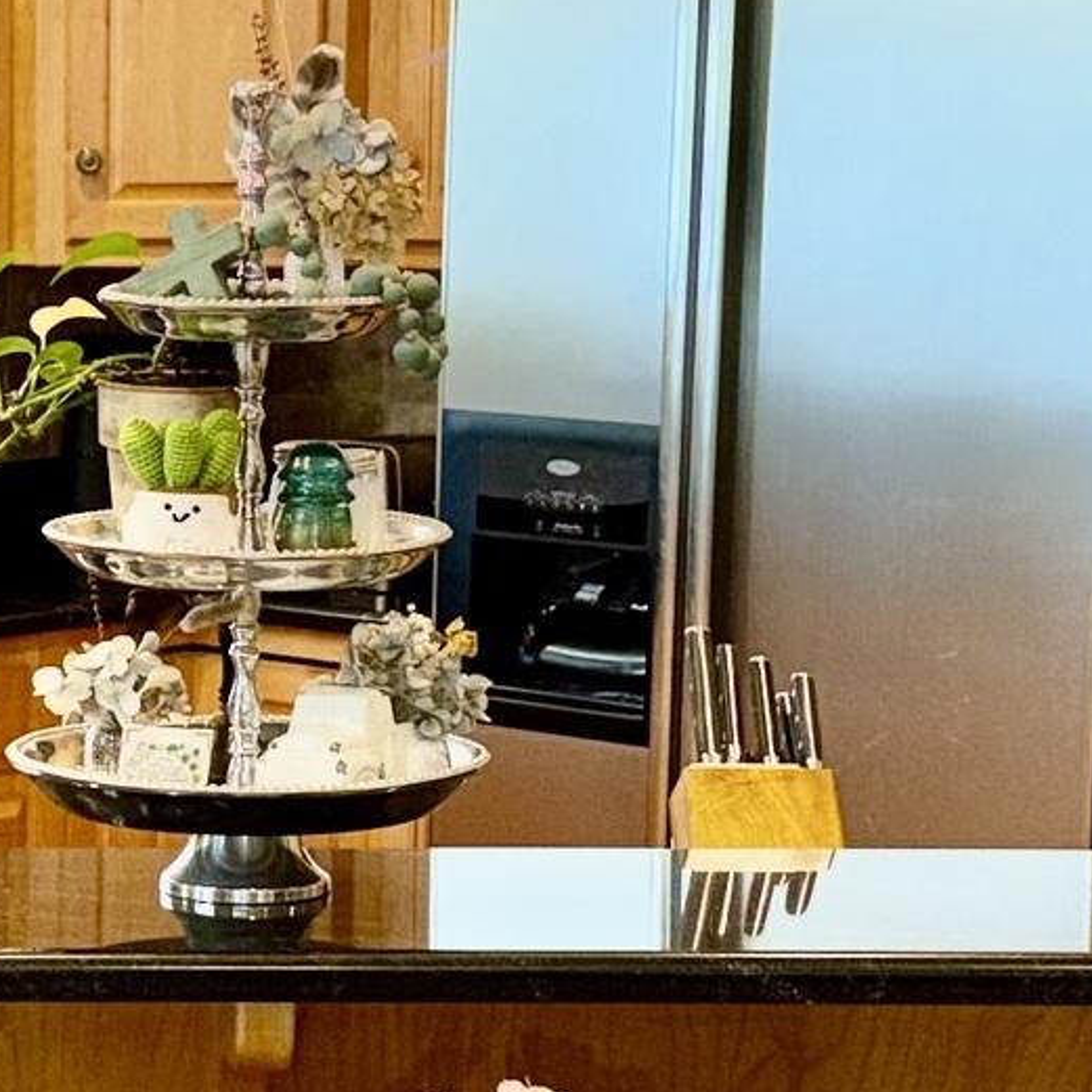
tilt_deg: -6.7
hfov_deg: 13.7
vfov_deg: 13.9
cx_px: -99
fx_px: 4461
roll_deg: -0.1
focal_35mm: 125
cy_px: 660
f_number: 1.78
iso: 64
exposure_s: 1/30
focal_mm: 6.76
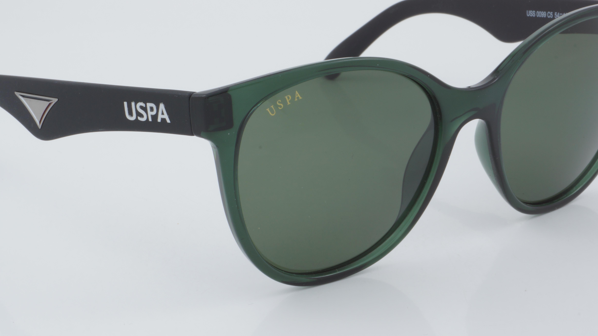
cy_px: 128
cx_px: 284
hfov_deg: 24.6
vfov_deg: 13.9
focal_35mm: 87
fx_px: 1374
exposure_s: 1/3
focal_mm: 45
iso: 100
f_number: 32
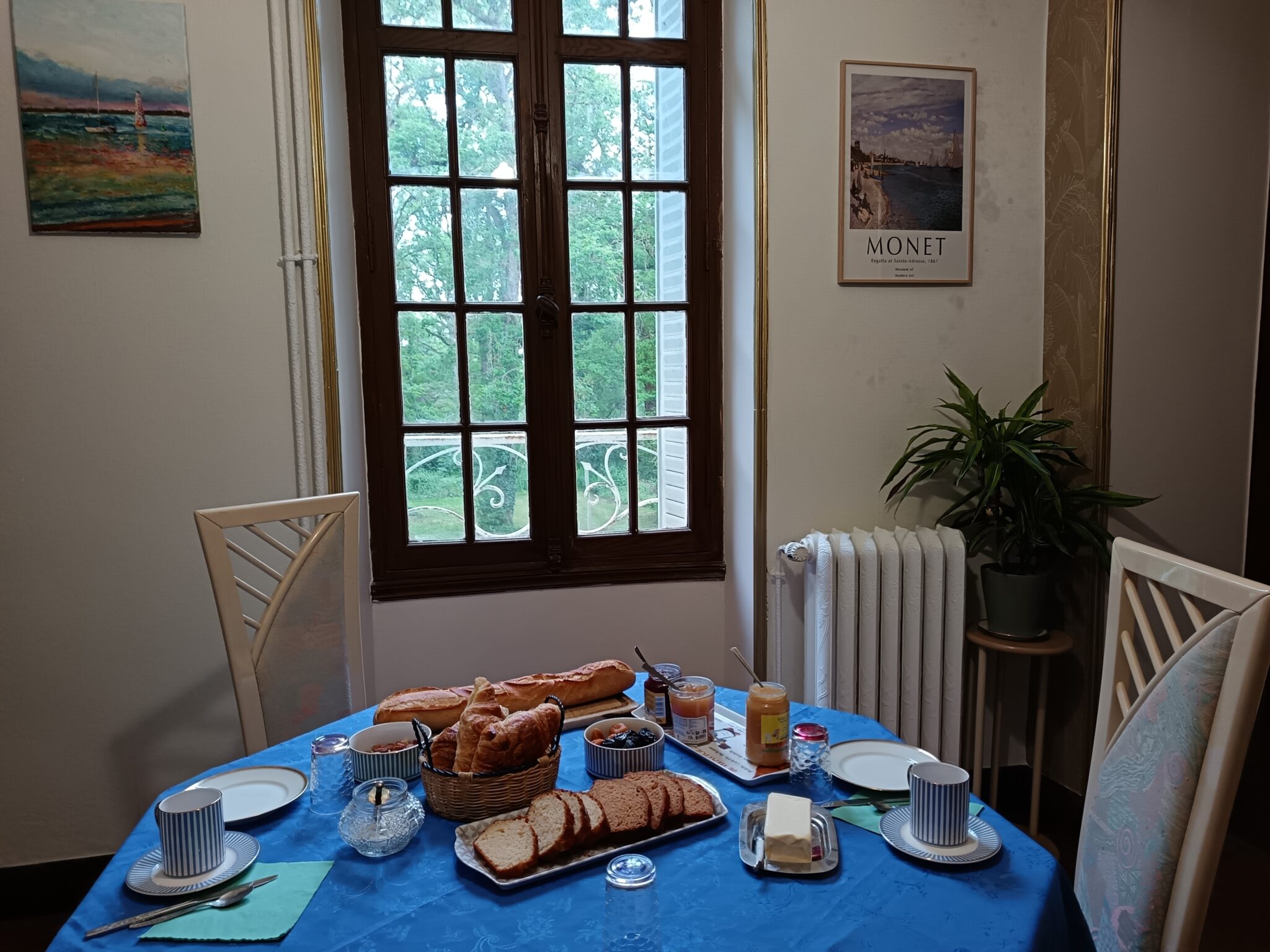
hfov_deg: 71.6
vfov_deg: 56.8
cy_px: 476
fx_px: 881
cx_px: 635
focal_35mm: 24
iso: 1693
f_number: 1.75
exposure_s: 1/25
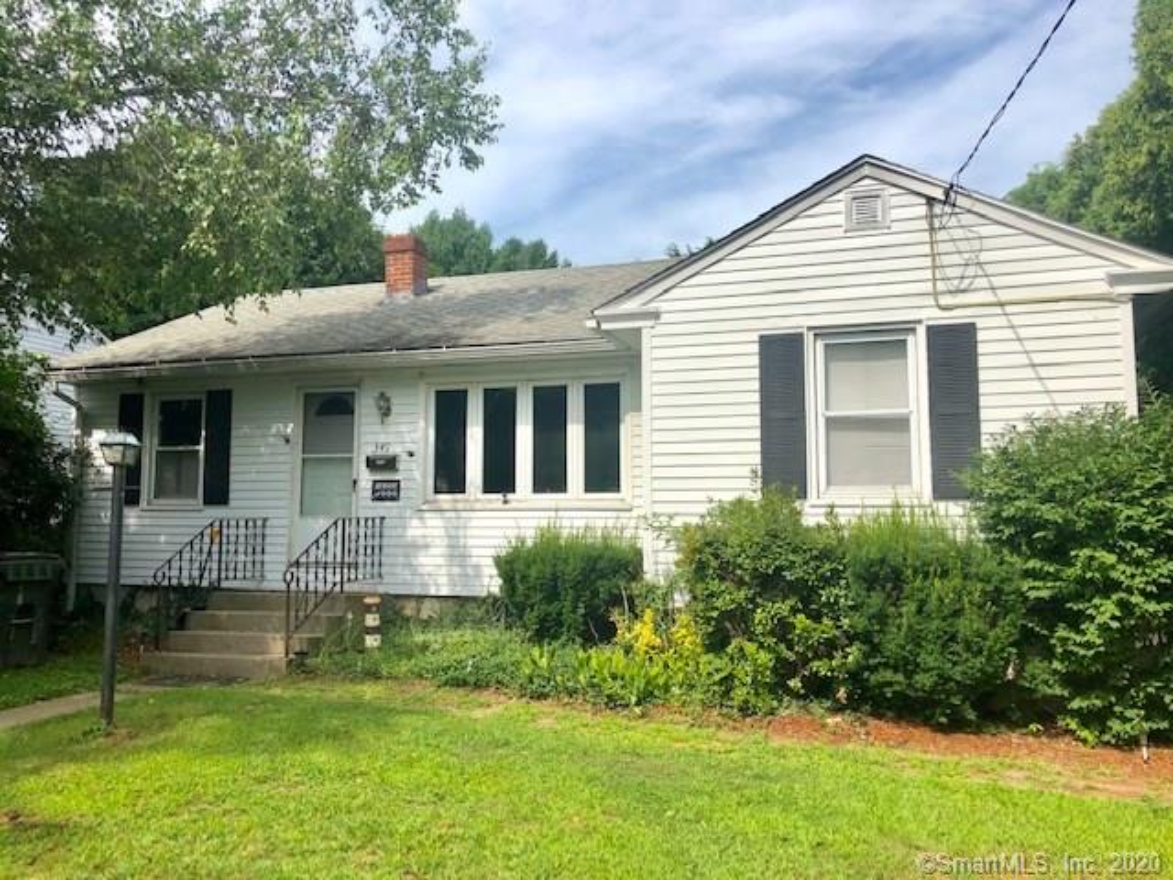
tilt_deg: +4.1
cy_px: 440
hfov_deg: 63.4
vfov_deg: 49.7
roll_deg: -0.4
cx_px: 586
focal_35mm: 28
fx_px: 949
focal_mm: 3.99
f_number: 1.8
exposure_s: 1/2114
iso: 20
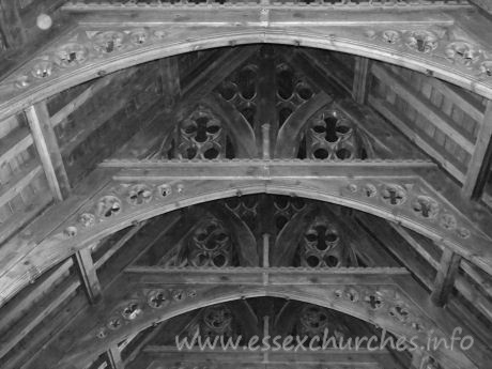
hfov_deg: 32.7
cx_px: 246
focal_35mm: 59
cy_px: 184
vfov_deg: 24.8
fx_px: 839
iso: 200
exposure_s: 1/60.1
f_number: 3.2
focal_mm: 15
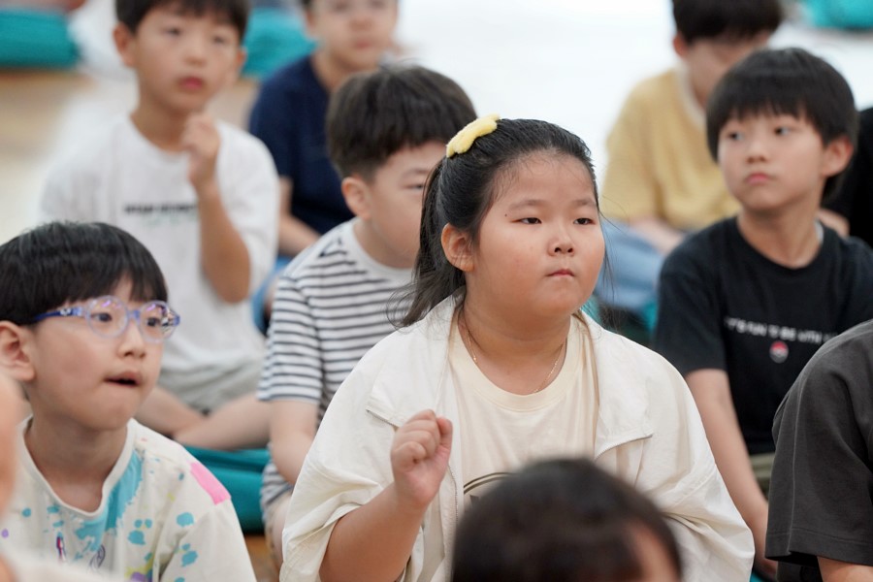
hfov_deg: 10.3
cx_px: 436
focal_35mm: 200
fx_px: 4850
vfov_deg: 6.9
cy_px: 291
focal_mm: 200
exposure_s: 1/250
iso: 3200
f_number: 4
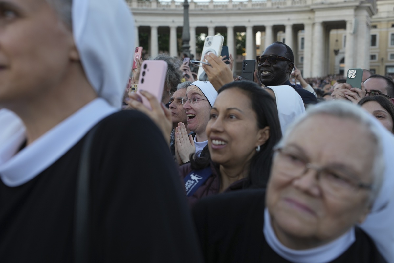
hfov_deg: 46.4
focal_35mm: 42
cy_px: 132
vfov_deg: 31.9
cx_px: 197
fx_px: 460
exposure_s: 1/400
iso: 400
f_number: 4
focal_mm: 42
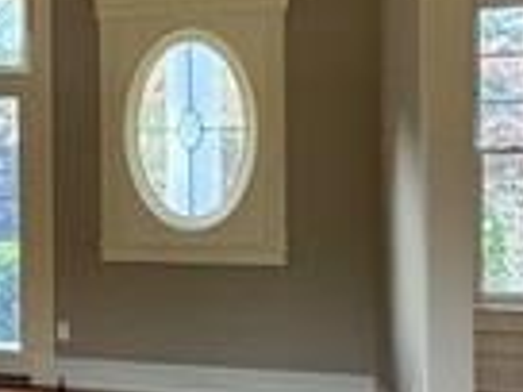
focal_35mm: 66
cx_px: -142
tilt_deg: +3.4
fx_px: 997
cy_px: 154
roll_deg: -1.9
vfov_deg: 22.2
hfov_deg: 25.6
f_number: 2.2
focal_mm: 2.22
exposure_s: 1/121
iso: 320
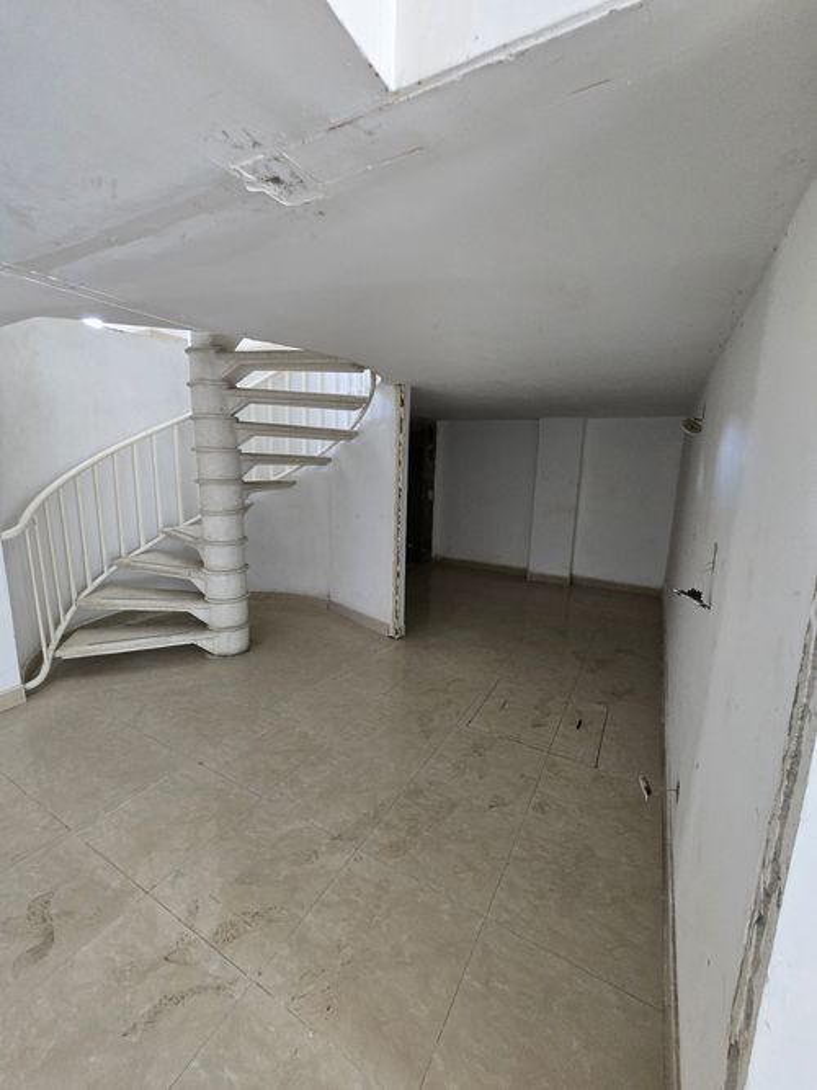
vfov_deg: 106.2
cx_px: 408
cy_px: 545
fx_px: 409
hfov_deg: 89.9
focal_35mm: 13
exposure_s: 1/60
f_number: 2.2
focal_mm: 2.2
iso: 640
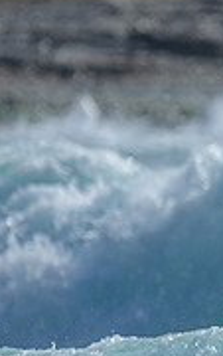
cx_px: 621
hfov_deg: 0.4
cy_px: 265
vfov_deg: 0.7
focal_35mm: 3010
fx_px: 29176
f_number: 6.3
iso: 125
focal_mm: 800
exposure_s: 1/2000
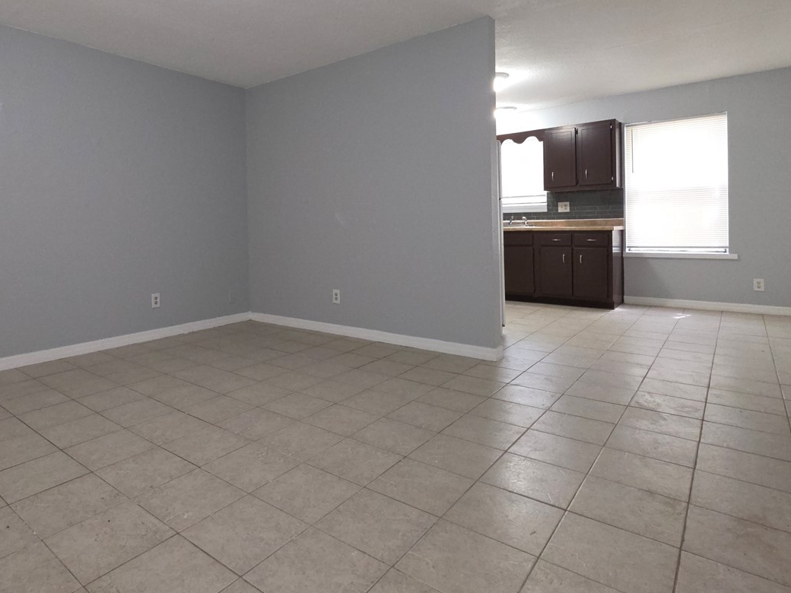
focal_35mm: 20
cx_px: 307
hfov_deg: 80.5
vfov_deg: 65.3
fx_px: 457
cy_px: 236
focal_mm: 2.2
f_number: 1.9
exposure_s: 1/40
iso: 200
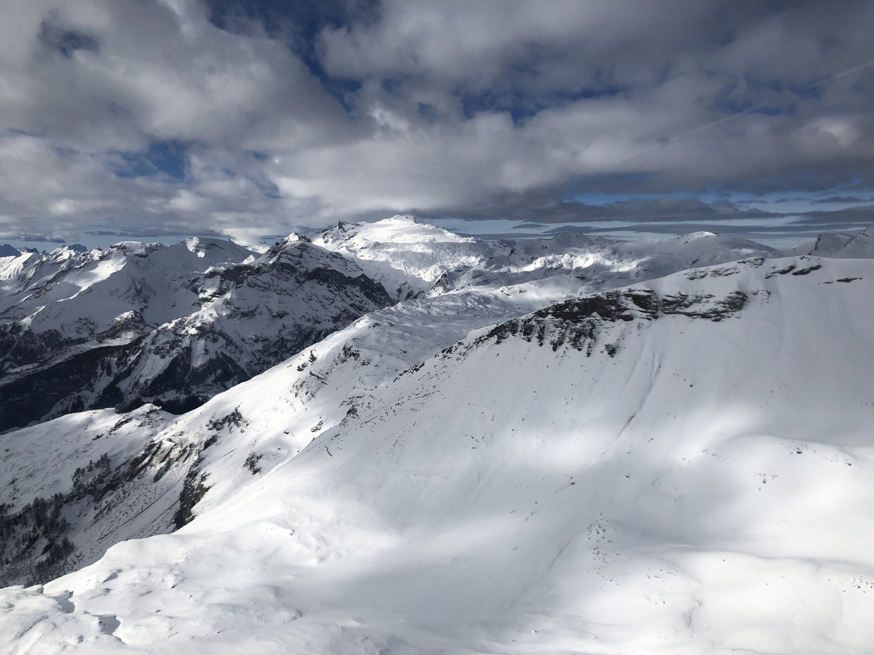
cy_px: 328
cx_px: 437
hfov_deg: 63.4
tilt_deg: -5.9
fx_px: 707
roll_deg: +1.1
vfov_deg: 49.7
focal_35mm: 28
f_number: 1.8
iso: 20
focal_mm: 4
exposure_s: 1/3436
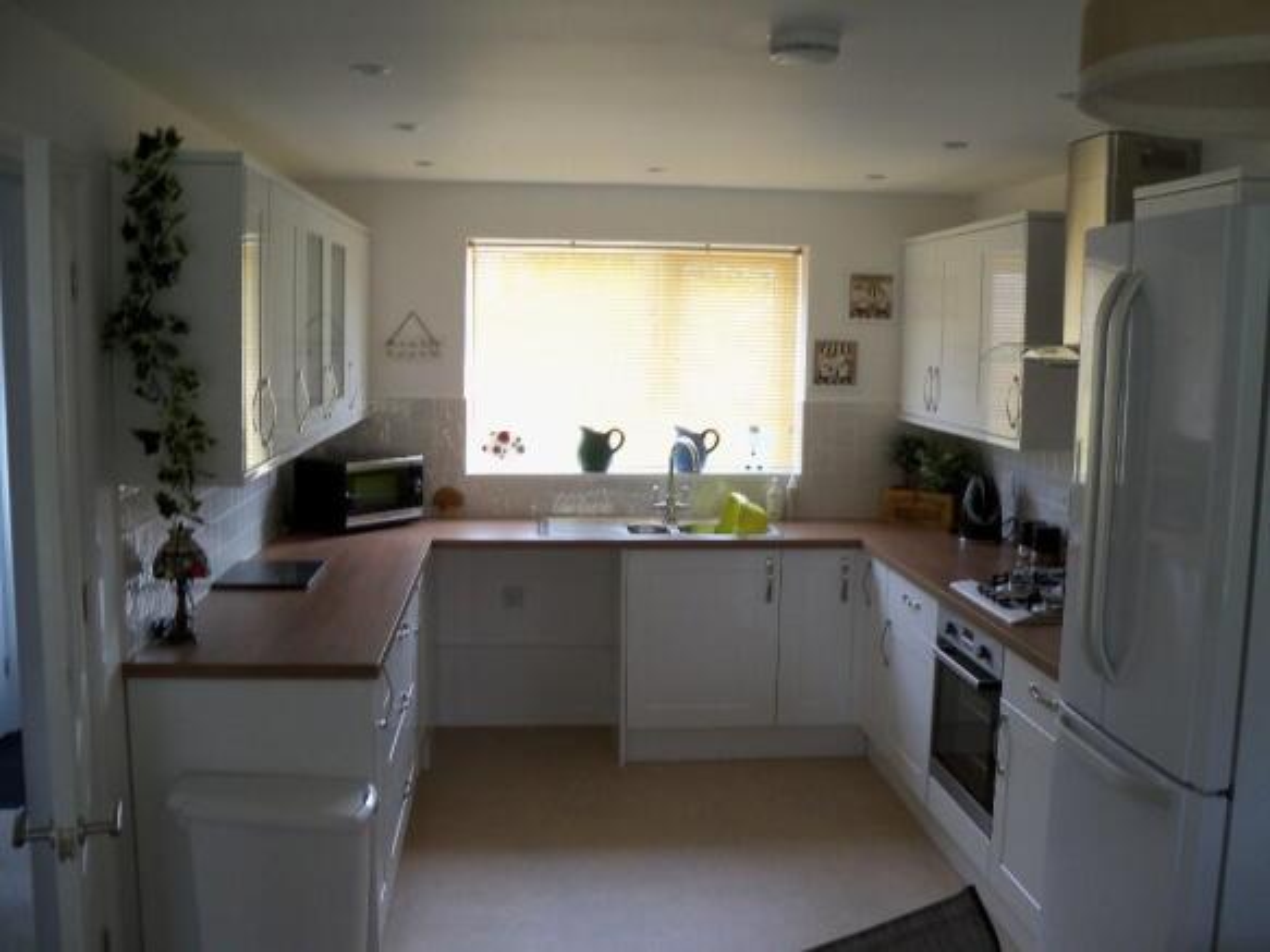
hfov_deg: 52.6
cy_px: 476
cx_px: 635
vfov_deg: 40.7
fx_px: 1284
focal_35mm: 35
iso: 100
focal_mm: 6.2
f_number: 3.5
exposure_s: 1/40
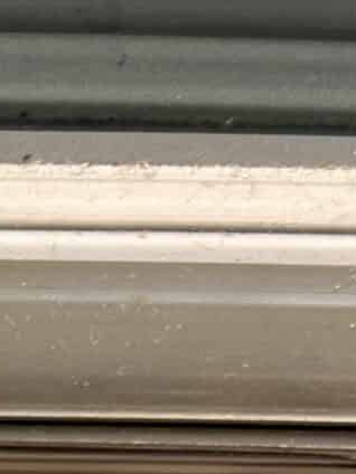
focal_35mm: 157
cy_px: 787
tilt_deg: -63.9
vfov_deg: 11.8
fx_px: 2153
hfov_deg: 8.8
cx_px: -403
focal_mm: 5.7
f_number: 1.5
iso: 100
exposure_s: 1/121
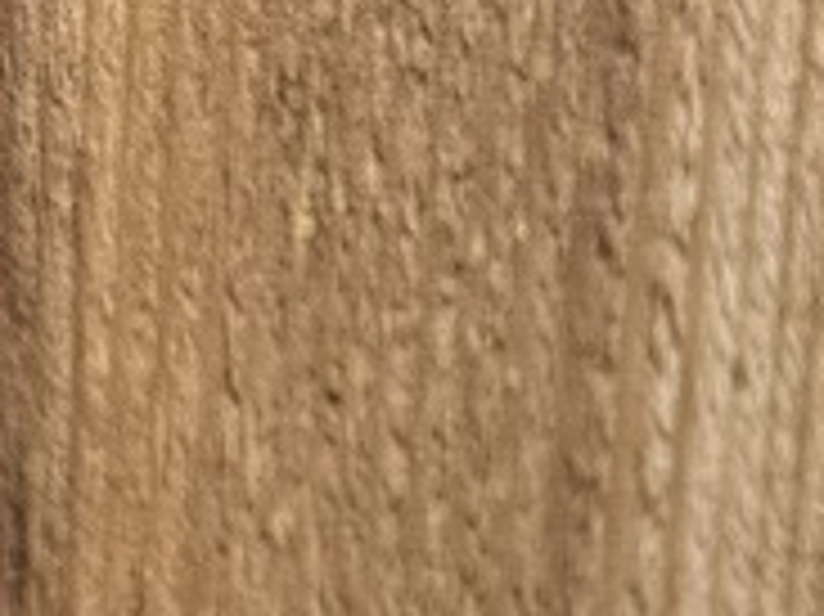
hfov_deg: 9.3
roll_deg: -2.4
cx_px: 932
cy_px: 2774
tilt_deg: -17.7
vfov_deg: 5.7
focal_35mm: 210
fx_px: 4996
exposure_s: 1/747
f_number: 1.78
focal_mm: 6.76
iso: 80
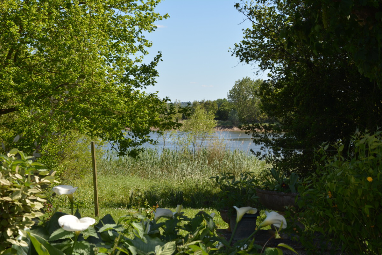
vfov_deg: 20.2
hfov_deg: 29.9
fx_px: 716
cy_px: 128
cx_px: 191
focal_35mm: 68
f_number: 9
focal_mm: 45
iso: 100
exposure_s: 1/200
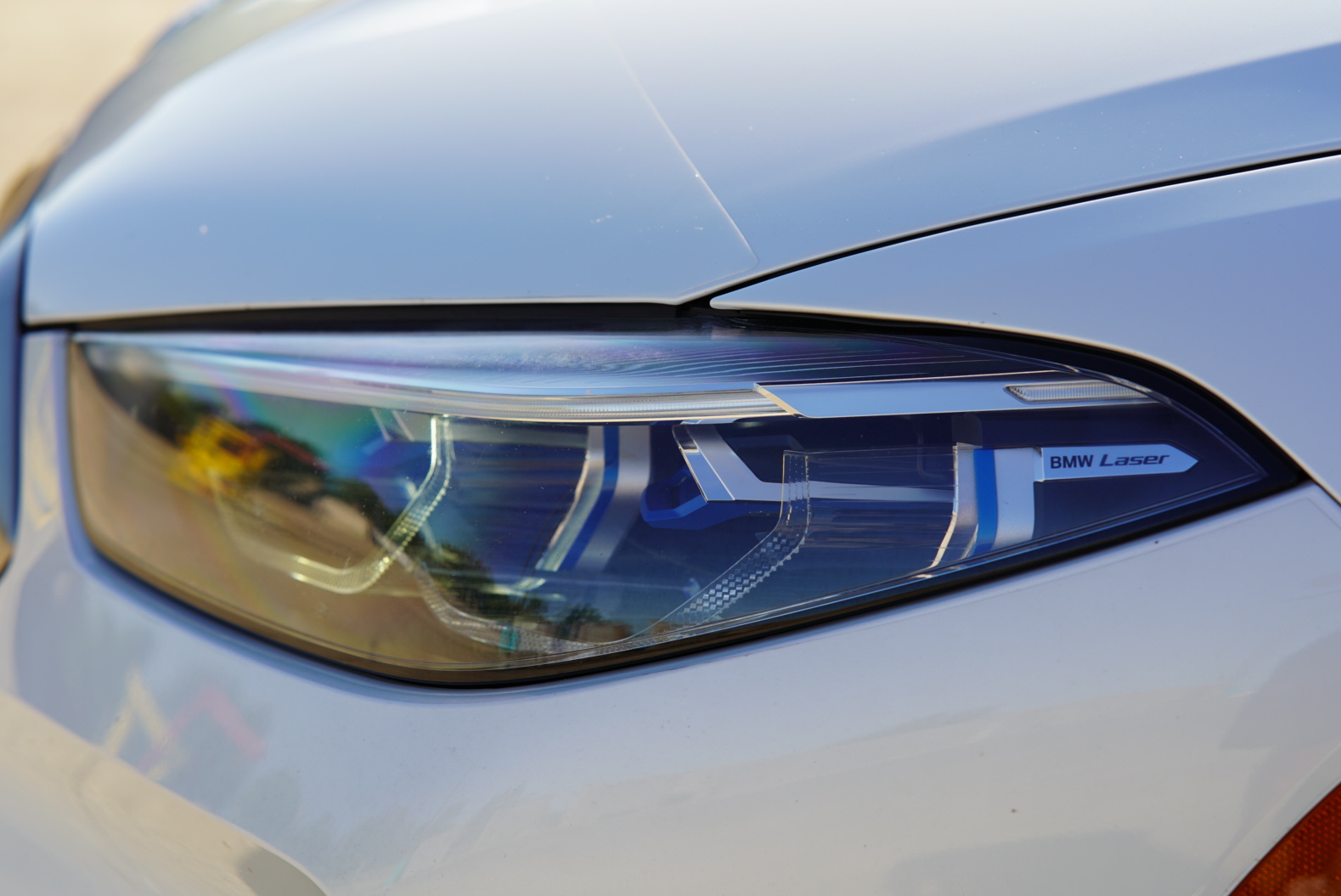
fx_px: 3243
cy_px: 444
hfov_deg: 23.4
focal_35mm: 87
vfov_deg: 15.7
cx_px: 665
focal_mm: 85
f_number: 5
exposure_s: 1/250
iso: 100
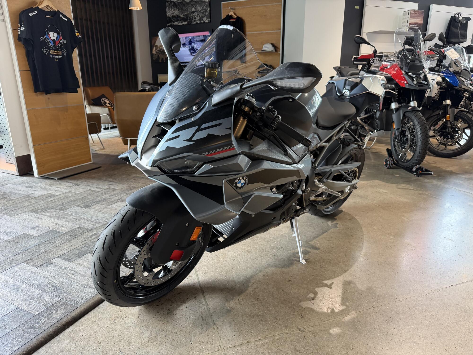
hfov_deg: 71.6
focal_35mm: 24
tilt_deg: -16.4
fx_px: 328
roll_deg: +1.2
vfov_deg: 56.8
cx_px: 236
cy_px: 178
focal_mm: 6.76
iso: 200
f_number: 1.78
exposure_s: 1/60
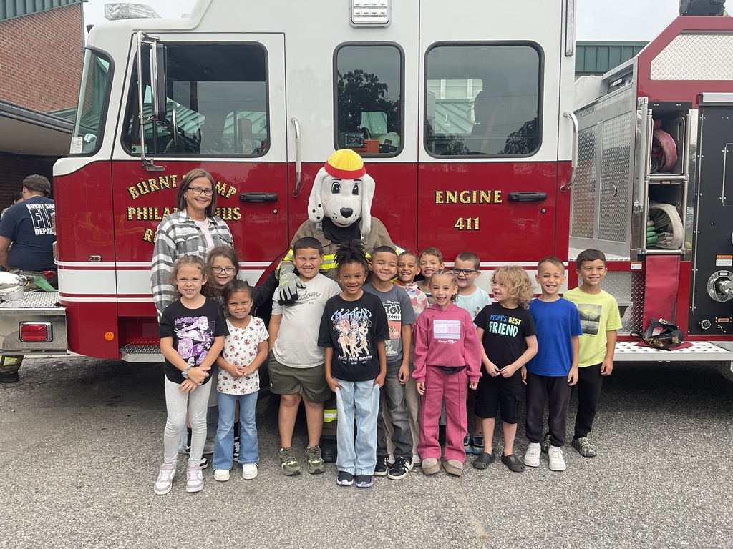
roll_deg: -0.2
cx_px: 366
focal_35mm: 29
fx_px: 614
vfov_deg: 48.2
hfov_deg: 61.7
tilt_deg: -5.8
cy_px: 274
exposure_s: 1/650
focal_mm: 3
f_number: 1.8
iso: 16
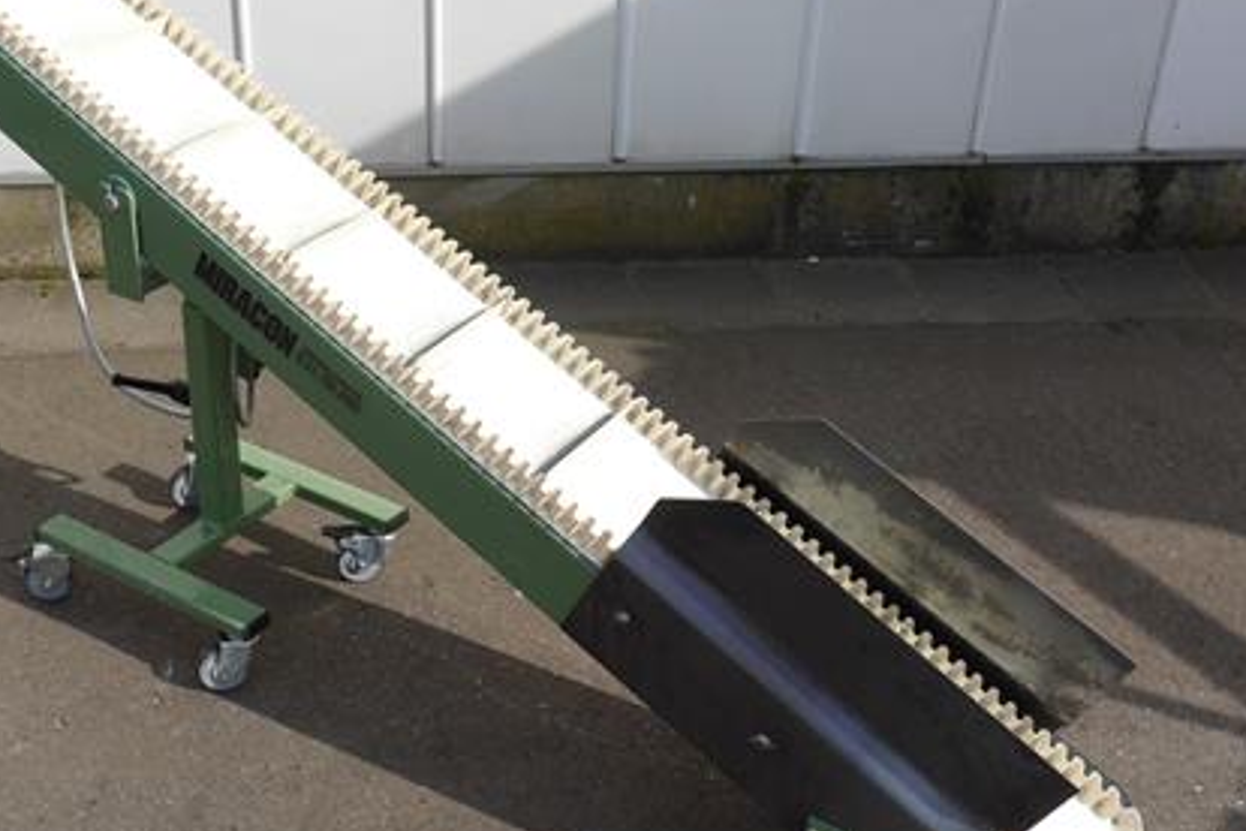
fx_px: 1557
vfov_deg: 29.9
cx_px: 456
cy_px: 394
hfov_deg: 43.2
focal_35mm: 45
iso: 160
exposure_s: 1/500
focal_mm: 14
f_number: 8
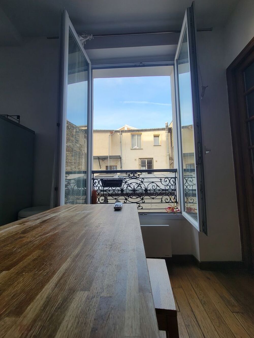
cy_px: 169
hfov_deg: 89.9
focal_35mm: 13
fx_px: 127
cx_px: 127
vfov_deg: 106.2
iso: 50
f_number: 2.2
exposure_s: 1/140
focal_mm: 2.2
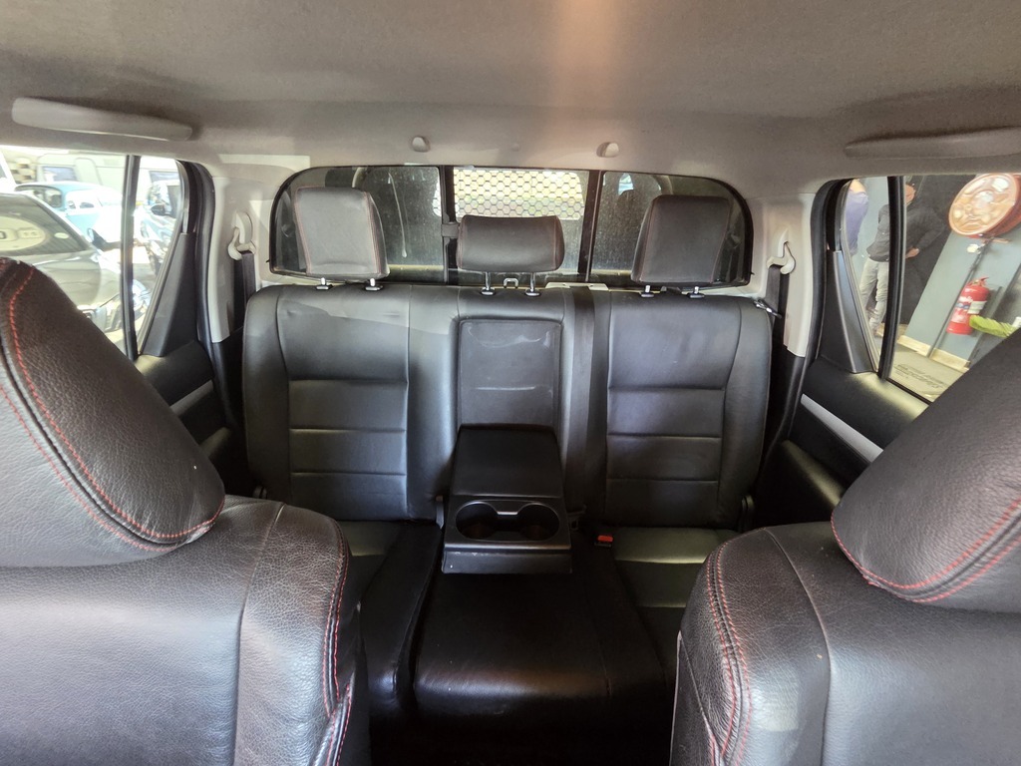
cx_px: 510
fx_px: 383
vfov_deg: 89.9
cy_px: 383
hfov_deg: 106.2
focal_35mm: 13
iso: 1250
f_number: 2.2
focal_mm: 2.2
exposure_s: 1/33.3
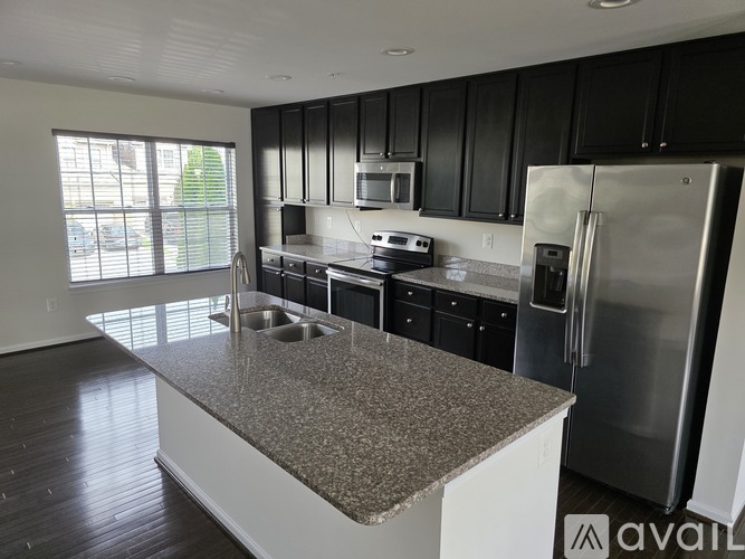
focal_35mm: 23
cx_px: 372
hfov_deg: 73.9
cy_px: 280
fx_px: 495
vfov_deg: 58.9
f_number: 1.7
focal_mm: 6.3
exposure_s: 1/180
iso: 160
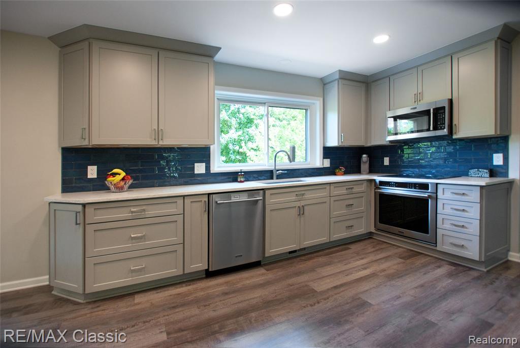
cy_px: 174
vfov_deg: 77.4
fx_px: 217
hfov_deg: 100.4
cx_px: 260
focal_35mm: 15
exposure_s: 1/80
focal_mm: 10
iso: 640
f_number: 3.5
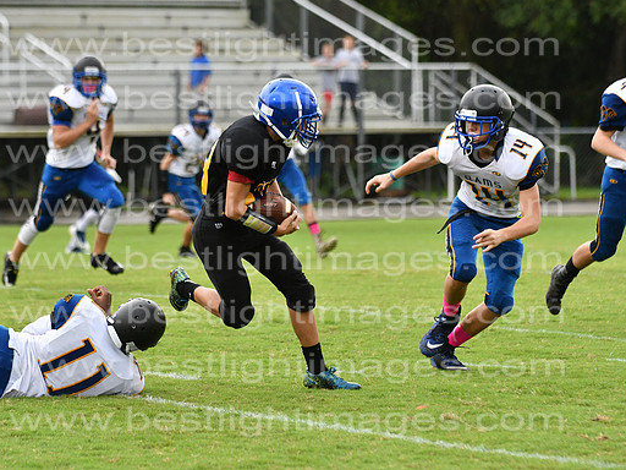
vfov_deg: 6.5
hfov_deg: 8.6
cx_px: 287
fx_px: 4141
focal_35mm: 229
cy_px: 234
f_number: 3.5
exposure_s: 1/2500
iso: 800
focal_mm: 140
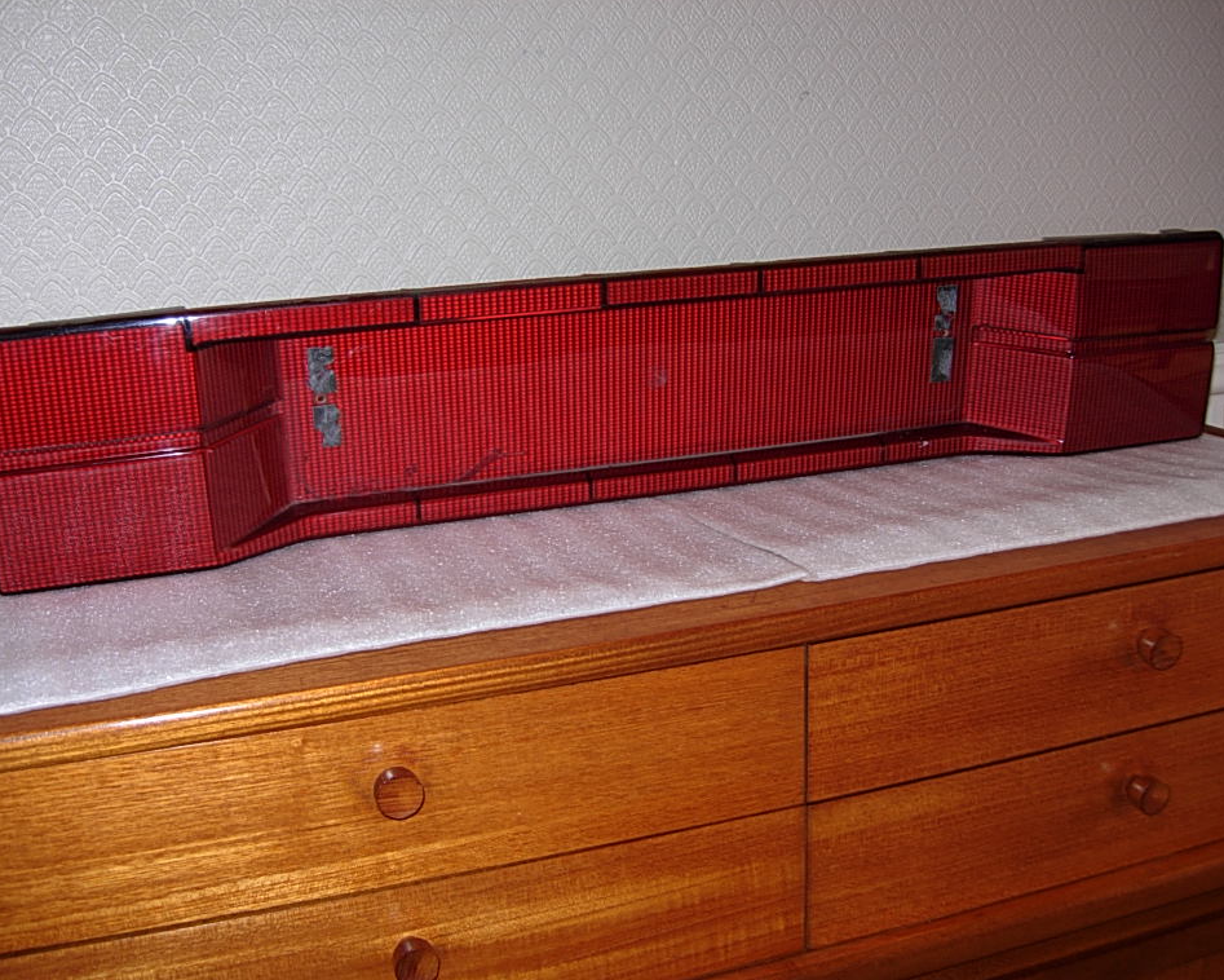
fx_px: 1377
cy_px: 494
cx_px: 589
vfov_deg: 39.2
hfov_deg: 47.9
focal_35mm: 38
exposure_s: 1/45.2
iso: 50
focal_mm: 7.5
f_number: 2.7
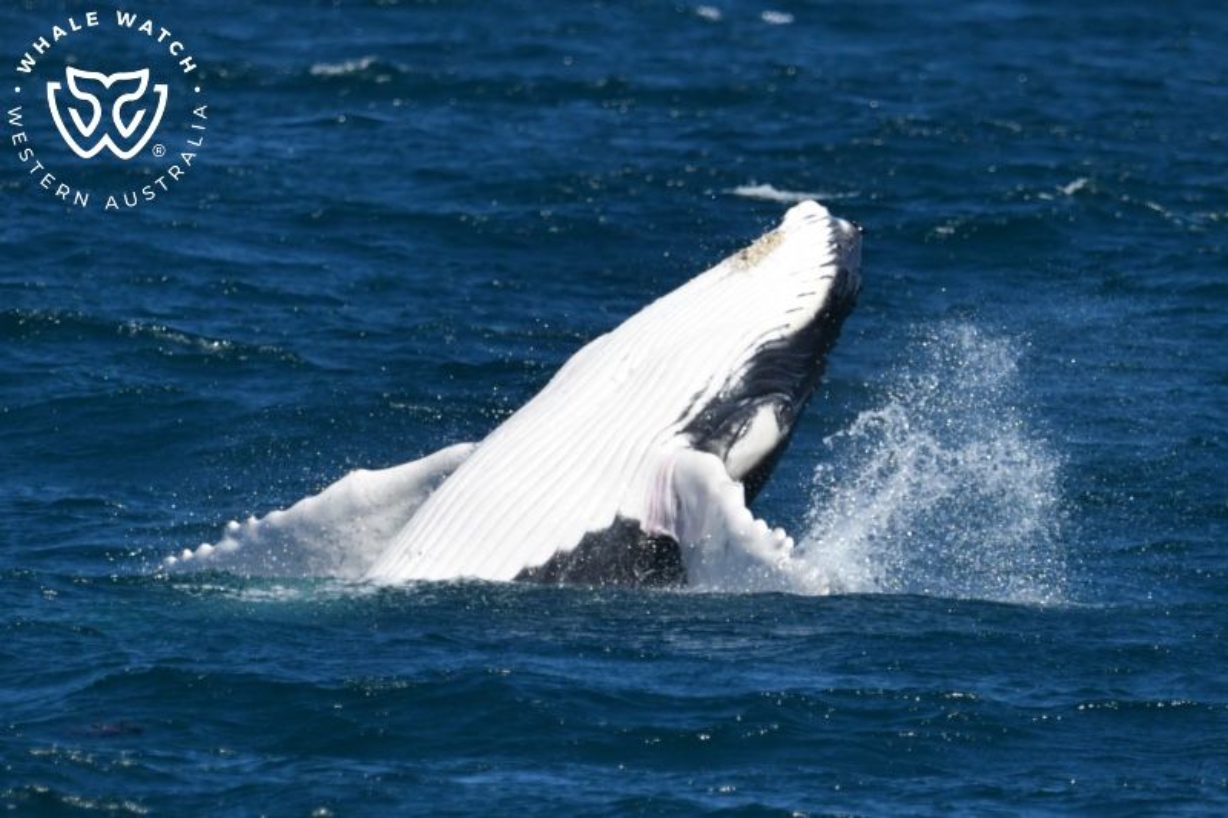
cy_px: 409
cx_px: 614
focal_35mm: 500
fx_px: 17051
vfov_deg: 2.7
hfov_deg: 4.1
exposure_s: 1/8000
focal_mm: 500
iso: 900
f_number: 6.3
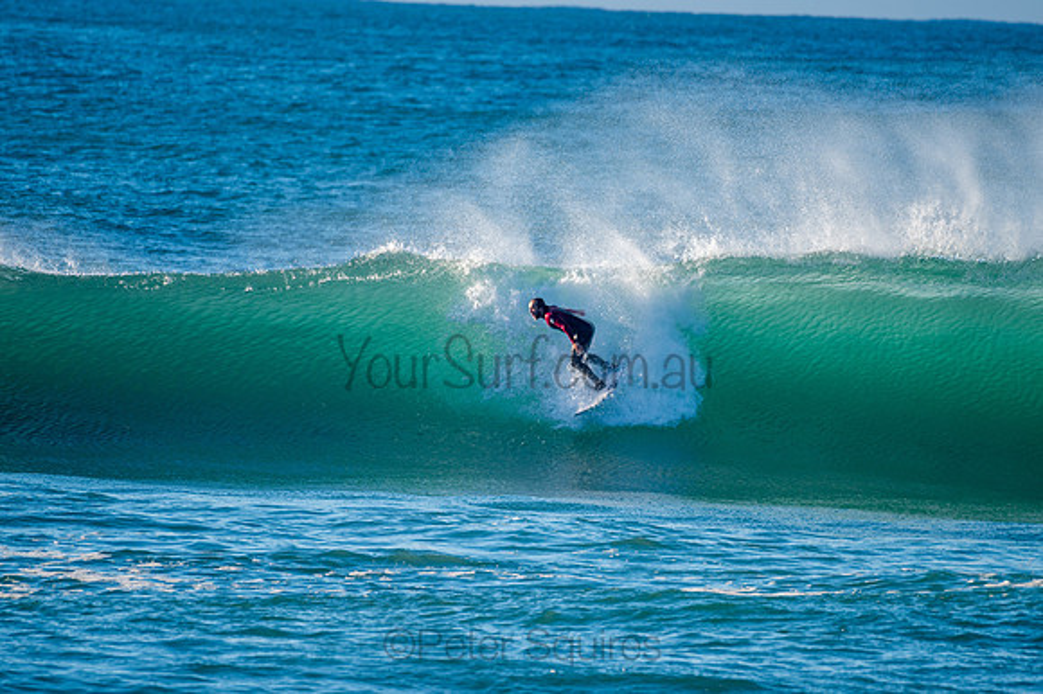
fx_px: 17742
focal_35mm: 613
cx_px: 522
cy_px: 347
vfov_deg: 2.2
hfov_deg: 3.4
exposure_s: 1/320
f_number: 5.6
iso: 64
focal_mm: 500
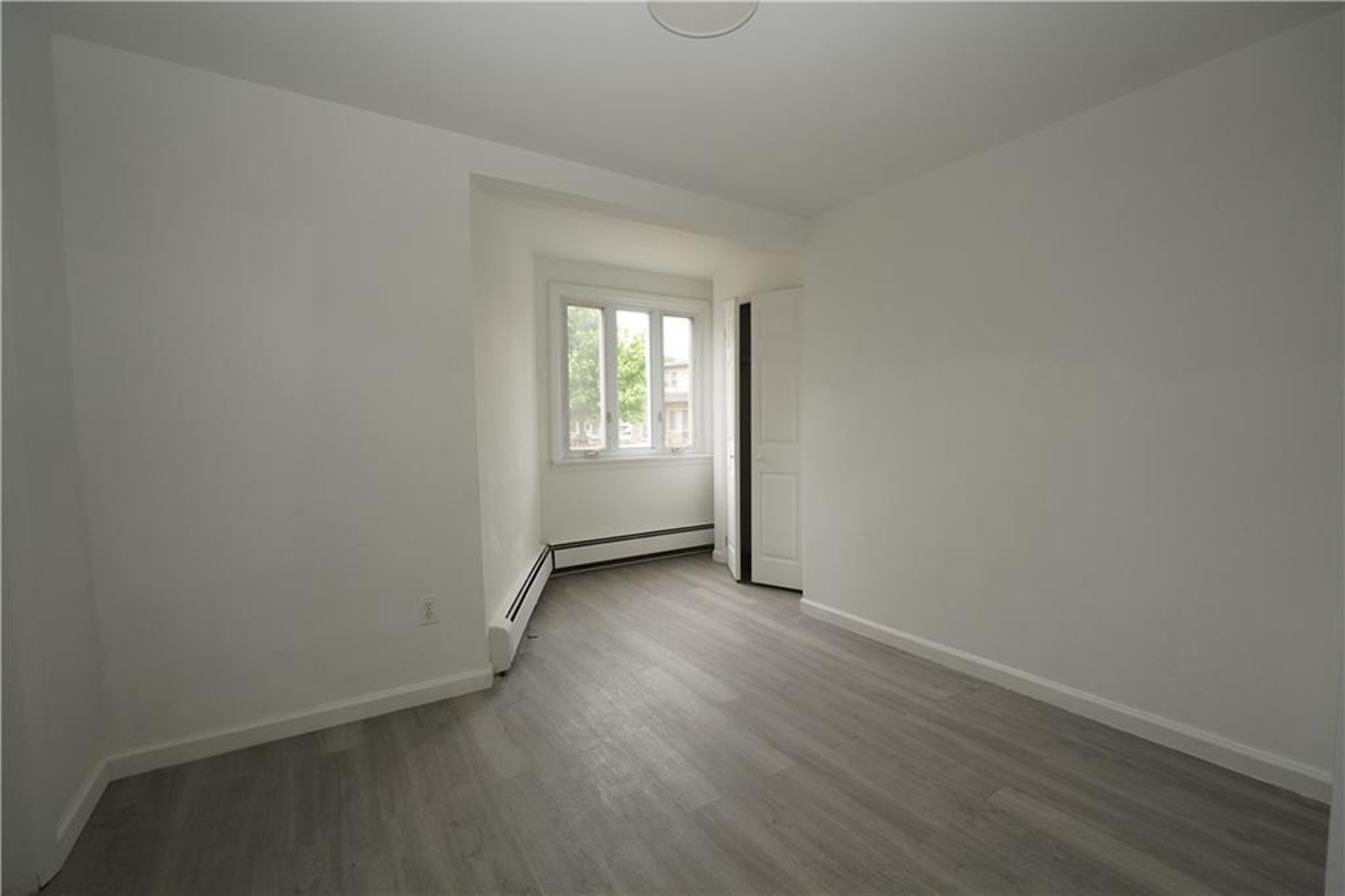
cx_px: 672
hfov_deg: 100.4
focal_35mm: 15
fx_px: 560
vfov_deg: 77.3
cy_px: 448
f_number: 4.5
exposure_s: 1/125
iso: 320
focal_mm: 10
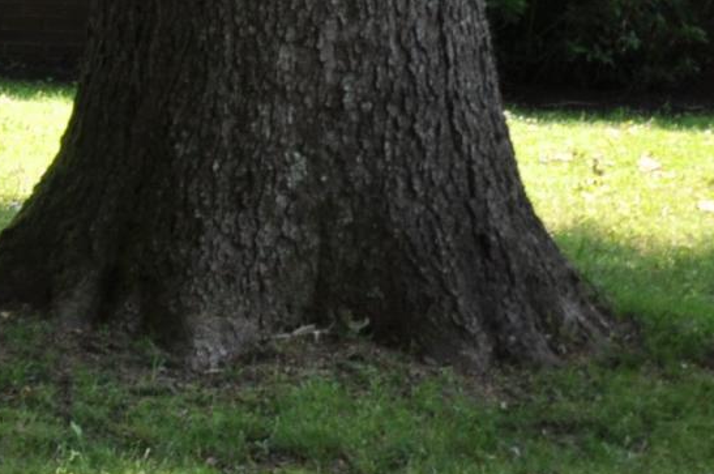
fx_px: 4238
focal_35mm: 214
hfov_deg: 8.7
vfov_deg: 6.2
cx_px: -1025
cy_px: -456
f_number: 7.1
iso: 200
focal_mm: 26
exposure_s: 1/125
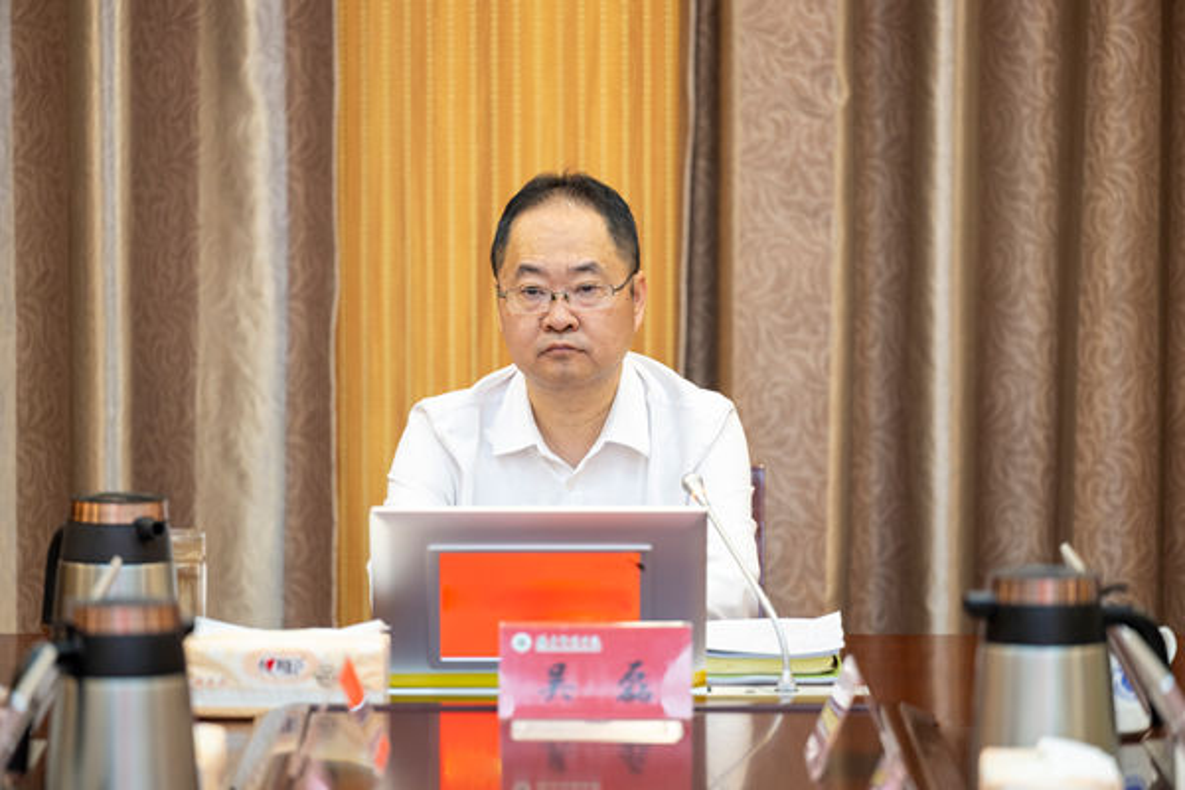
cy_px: 395
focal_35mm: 200
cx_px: 592
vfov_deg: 6.9
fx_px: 6583
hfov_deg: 10.3
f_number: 3.2
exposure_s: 1/125
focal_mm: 200
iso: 1000
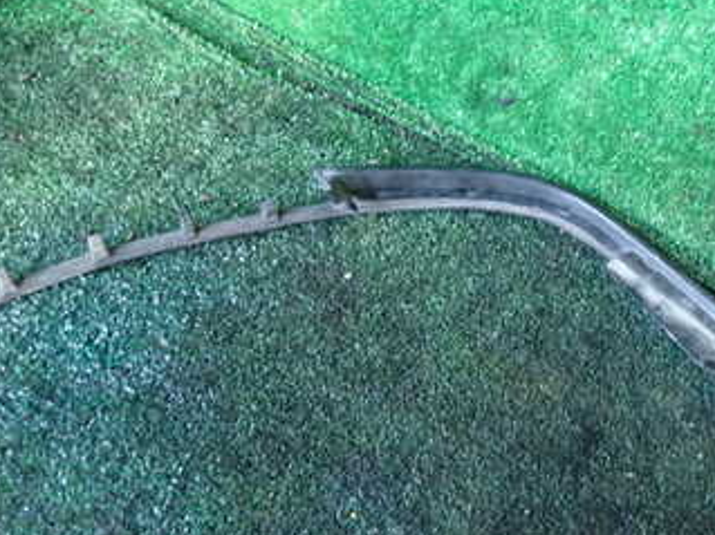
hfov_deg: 38.7
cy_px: 262
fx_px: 970
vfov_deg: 30.9
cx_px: 587
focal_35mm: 47
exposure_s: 1/30
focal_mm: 4.5
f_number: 2
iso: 200
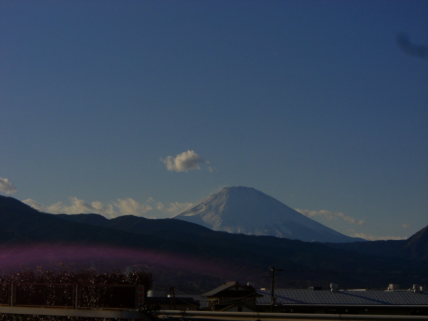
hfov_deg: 17.3
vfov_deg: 13.0
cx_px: 214
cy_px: 160
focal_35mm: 114
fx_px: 1410
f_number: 8.3
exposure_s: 1/800
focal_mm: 18.6
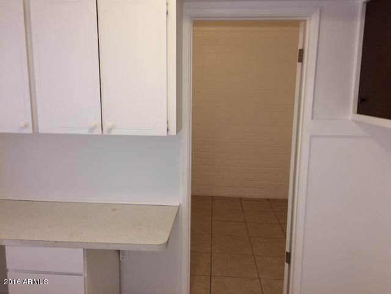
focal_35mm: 29
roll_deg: +0.9
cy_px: 147
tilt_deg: -8.8
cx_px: 196
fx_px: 328
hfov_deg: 61.7
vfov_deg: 48.2
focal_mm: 4.15
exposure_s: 1/30
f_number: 2.2
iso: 40
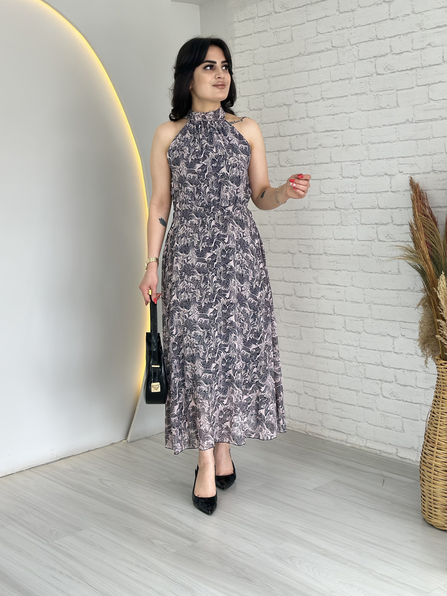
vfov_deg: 39.7
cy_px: 298
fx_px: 826
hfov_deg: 30.3
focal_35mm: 48
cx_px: 224
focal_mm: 6.86
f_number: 1.78
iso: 64
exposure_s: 1/141
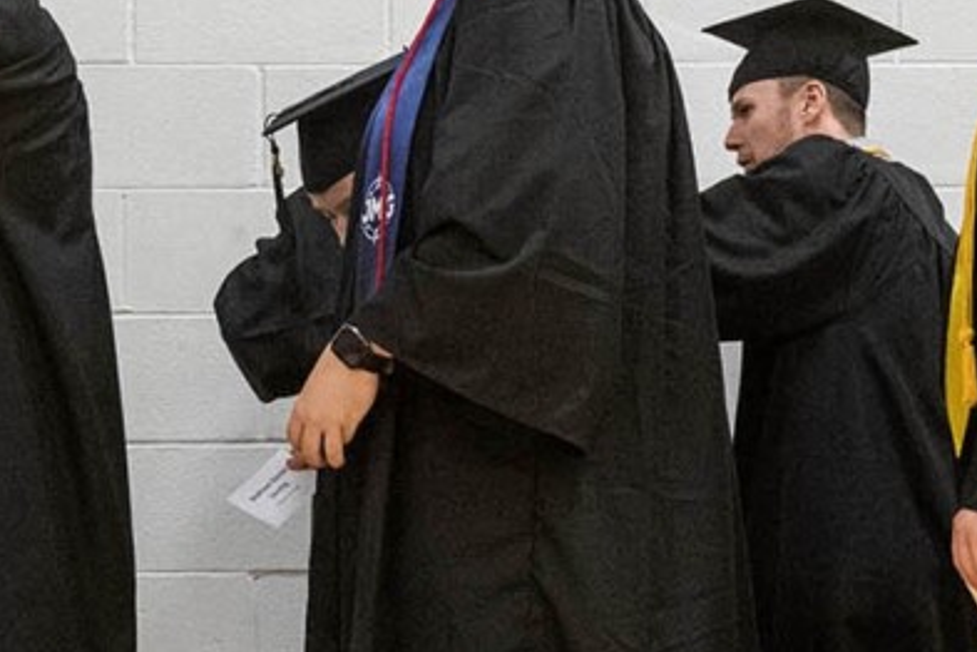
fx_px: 4764
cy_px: -172
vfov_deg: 7.7
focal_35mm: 176
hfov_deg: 11.7
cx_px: 236
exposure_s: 1/320
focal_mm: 34.5
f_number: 2.8
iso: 2500
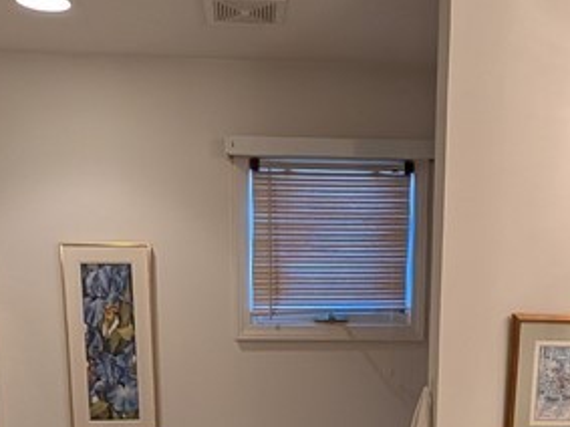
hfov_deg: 40.3
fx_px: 774
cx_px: 330
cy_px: 481
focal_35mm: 47
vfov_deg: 27.9
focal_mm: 1.54
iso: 50
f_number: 2.2
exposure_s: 1/120
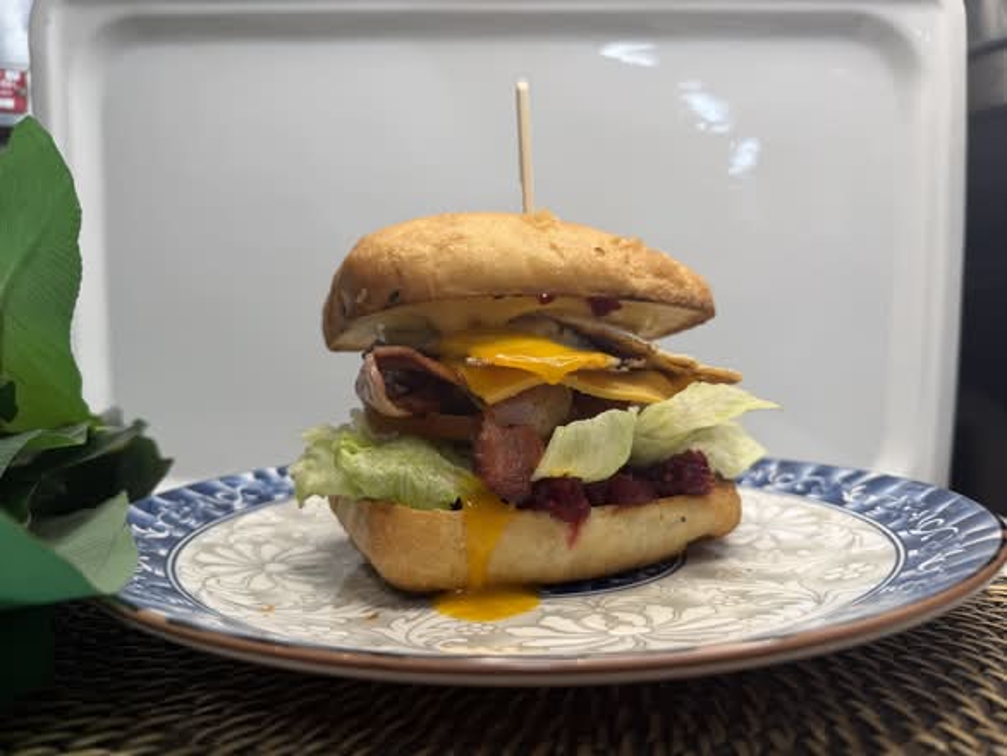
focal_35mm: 24
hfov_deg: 71.6
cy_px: 378
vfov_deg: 56.9
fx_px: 698
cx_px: 504
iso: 80
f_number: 1.78
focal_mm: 6.76
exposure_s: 1/100
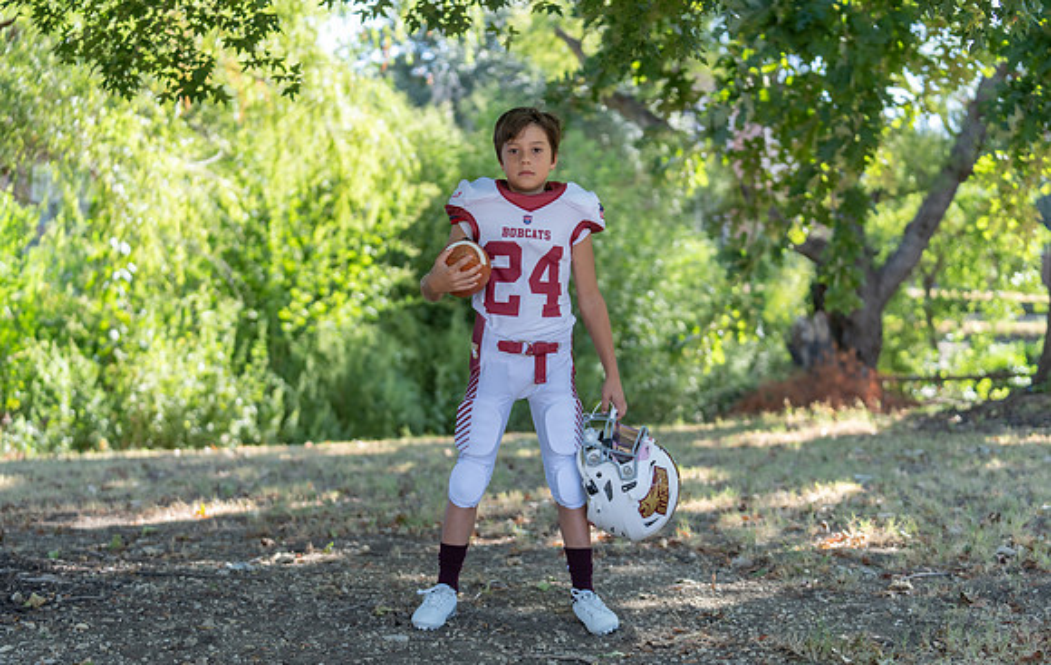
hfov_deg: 28.3
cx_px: 525
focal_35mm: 73
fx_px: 2087
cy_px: 350
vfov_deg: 18.1
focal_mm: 70
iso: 160
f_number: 2.8
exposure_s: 1/320
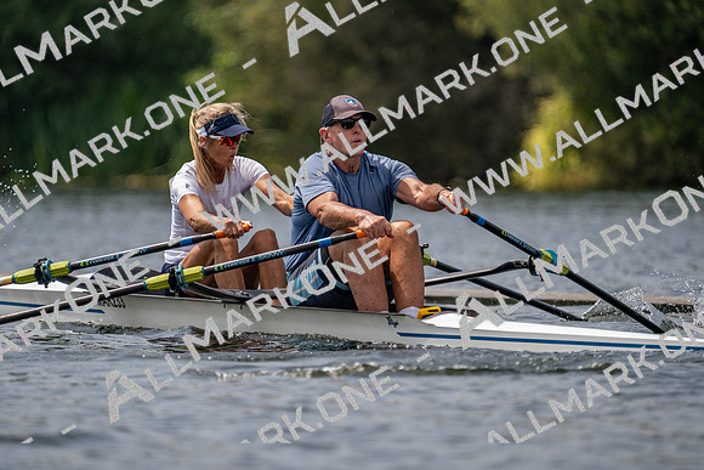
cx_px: 352
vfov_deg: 2.3
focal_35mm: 600
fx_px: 11736
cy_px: 235
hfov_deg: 3.4
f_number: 6.3
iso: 250
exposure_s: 1/1600
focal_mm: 600
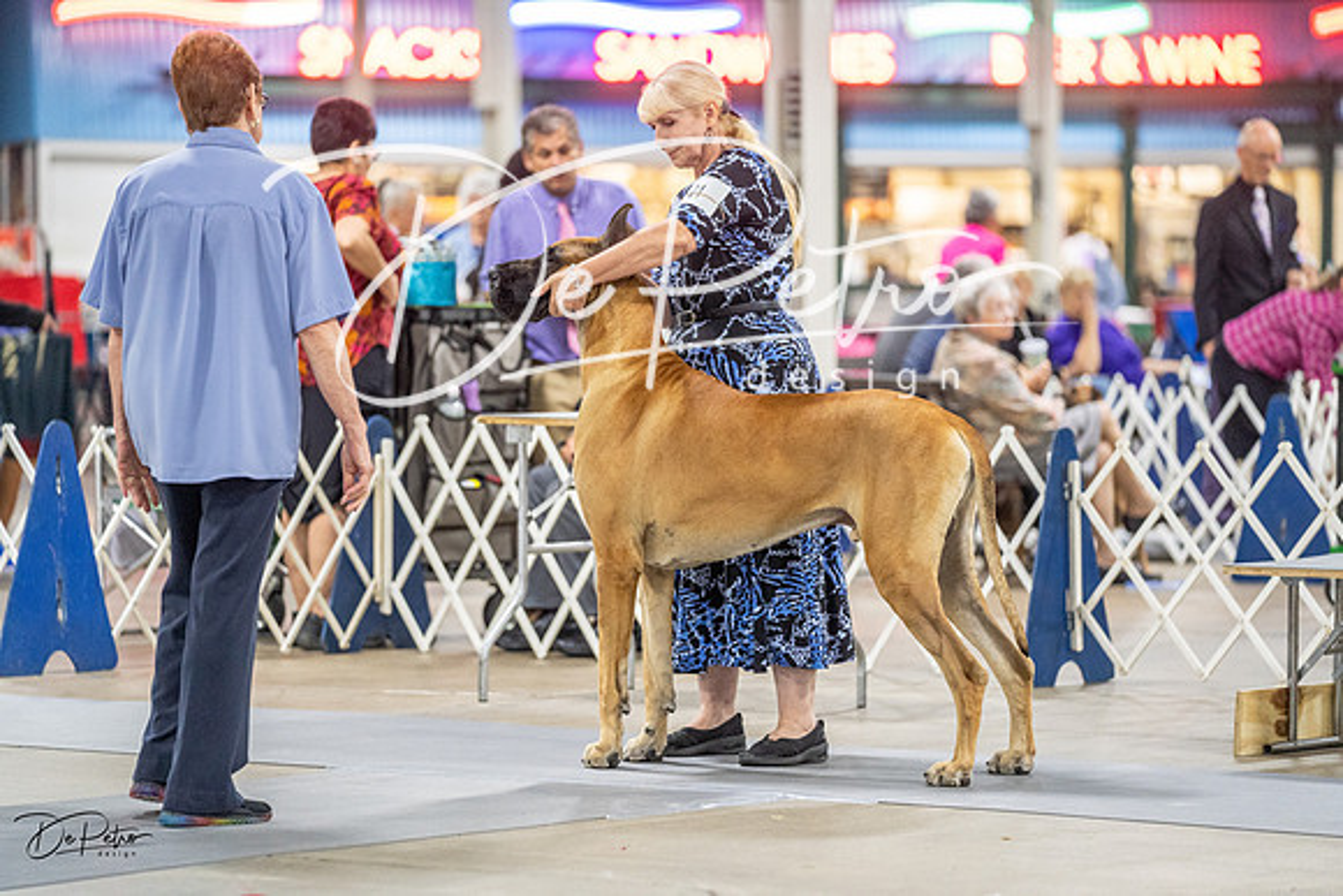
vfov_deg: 8.8
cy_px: 448
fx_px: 5821
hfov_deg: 13.2
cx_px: 672
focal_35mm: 156
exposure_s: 1/160
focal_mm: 156
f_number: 2.8
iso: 3200
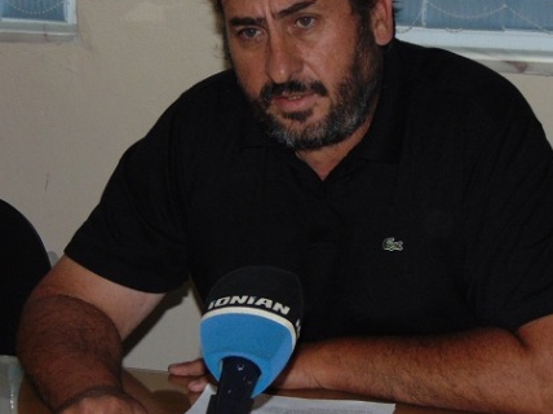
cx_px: 329
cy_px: 176
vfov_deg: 14.8
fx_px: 1596
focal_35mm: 100
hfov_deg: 19.6
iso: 200
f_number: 3.6
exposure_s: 1/60
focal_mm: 10.8
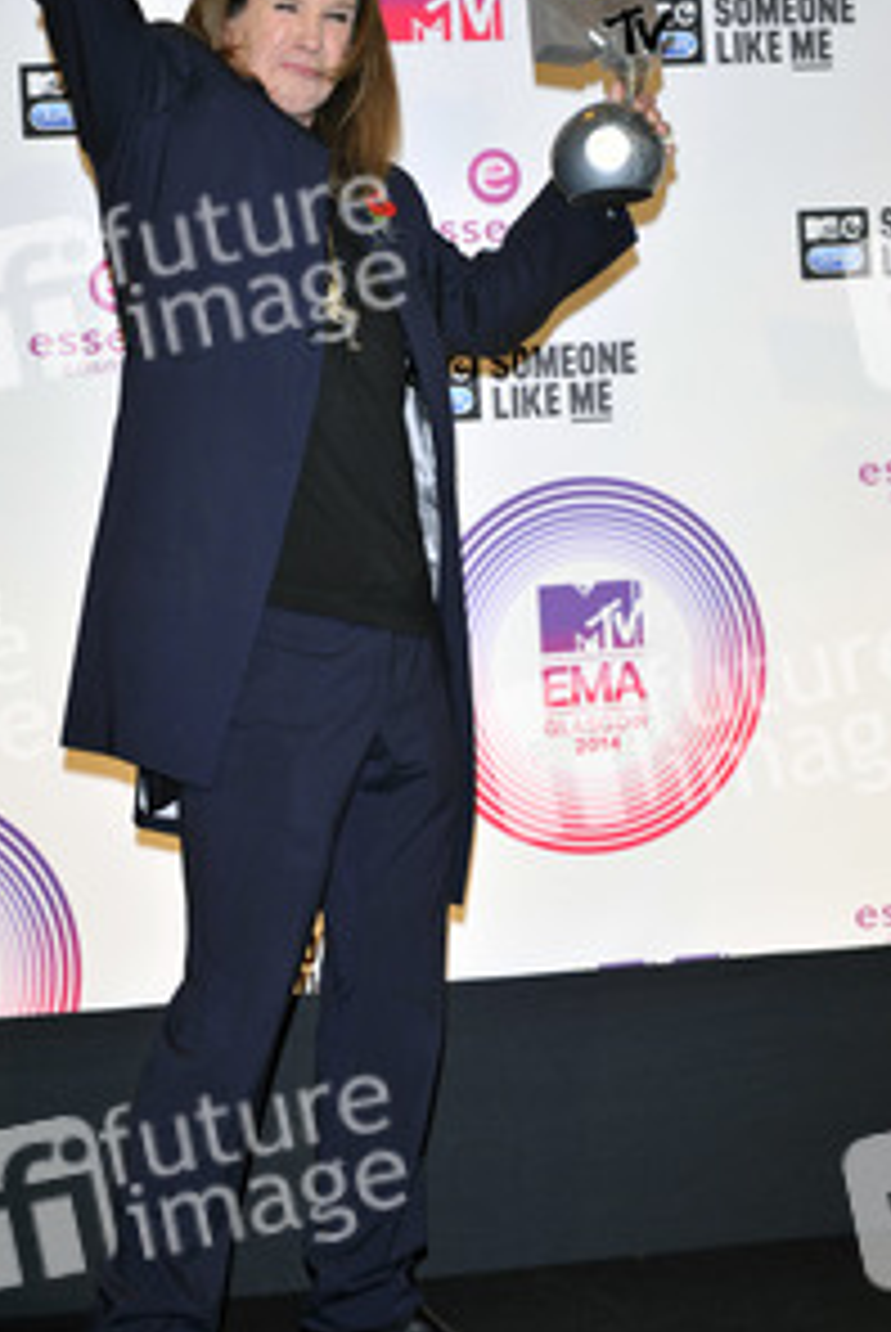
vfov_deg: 18.9
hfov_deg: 12.7
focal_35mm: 108
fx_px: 4000
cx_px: 308
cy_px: 508
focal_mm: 80
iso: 800
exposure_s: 1/250
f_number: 7.1
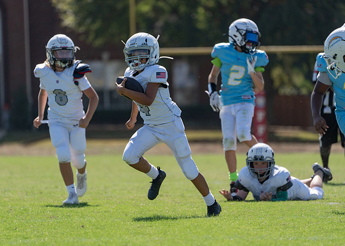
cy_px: 123
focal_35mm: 419
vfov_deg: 3.4
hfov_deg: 4.8
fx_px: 4106
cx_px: 172
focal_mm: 400
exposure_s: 1/1600
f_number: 5.6
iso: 320
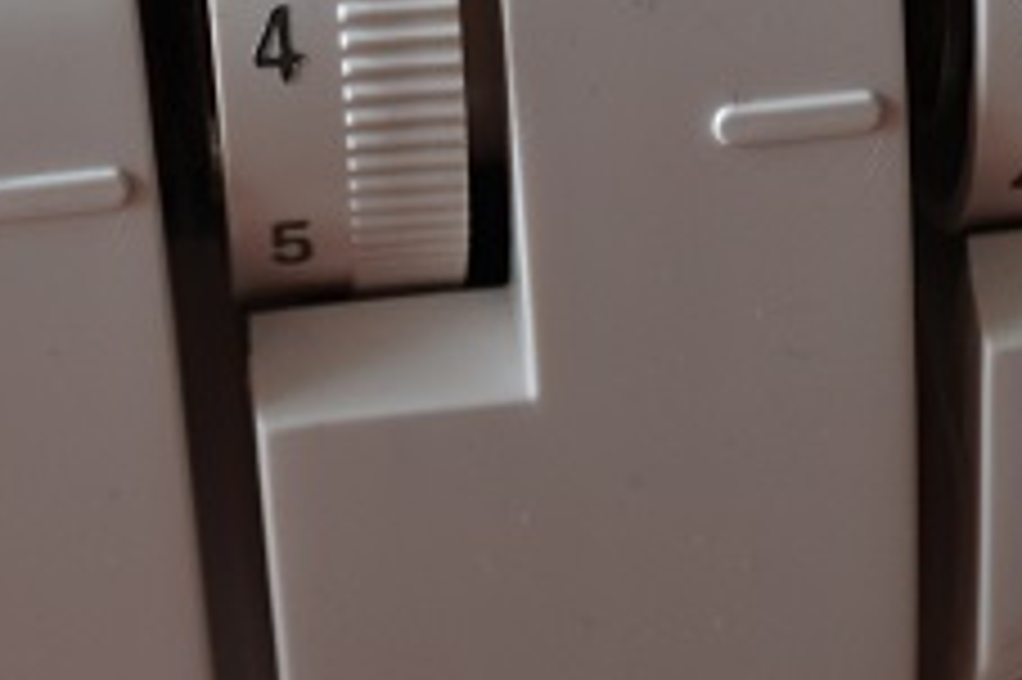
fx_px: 4794
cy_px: -173
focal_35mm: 169
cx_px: 36
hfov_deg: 12.1
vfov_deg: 8.0
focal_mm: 32
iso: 400
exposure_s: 1/100
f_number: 5
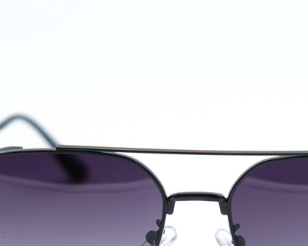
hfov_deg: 12.6
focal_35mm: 153
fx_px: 1394
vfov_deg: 10.0
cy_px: 233
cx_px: 201
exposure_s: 1/140
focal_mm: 46.3
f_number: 4
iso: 160
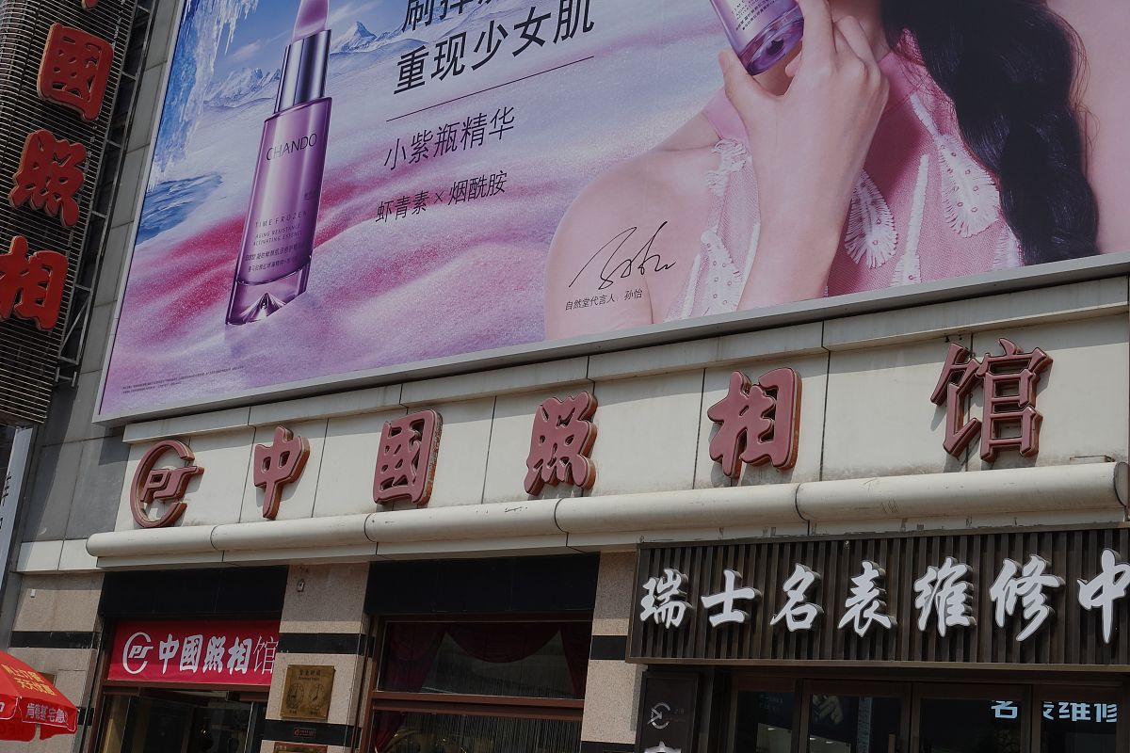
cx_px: 565
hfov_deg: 39.6
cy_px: 376
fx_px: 1569
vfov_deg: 27.0
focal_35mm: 50
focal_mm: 18.51
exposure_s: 1/400
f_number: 10
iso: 125
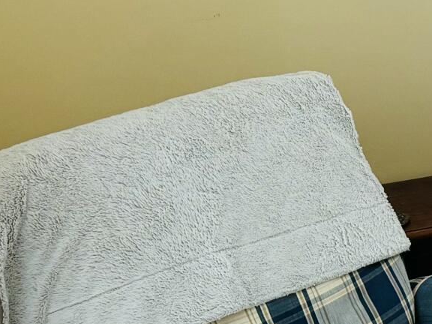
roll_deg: +2.6
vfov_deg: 11.9
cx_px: 1026
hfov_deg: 12.5
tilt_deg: -16.5
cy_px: 123
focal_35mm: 125
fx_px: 1560
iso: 100
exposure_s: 1/120
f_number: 1.78
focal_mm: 6.76
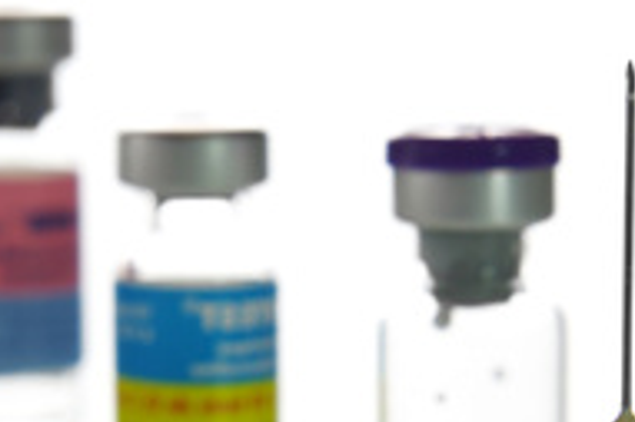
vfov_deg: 8.2
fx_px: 2943
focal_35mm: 167
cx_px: 214
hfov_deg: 12.3
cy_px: 442
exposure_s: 1/60
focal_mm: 50
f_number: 9
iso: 200
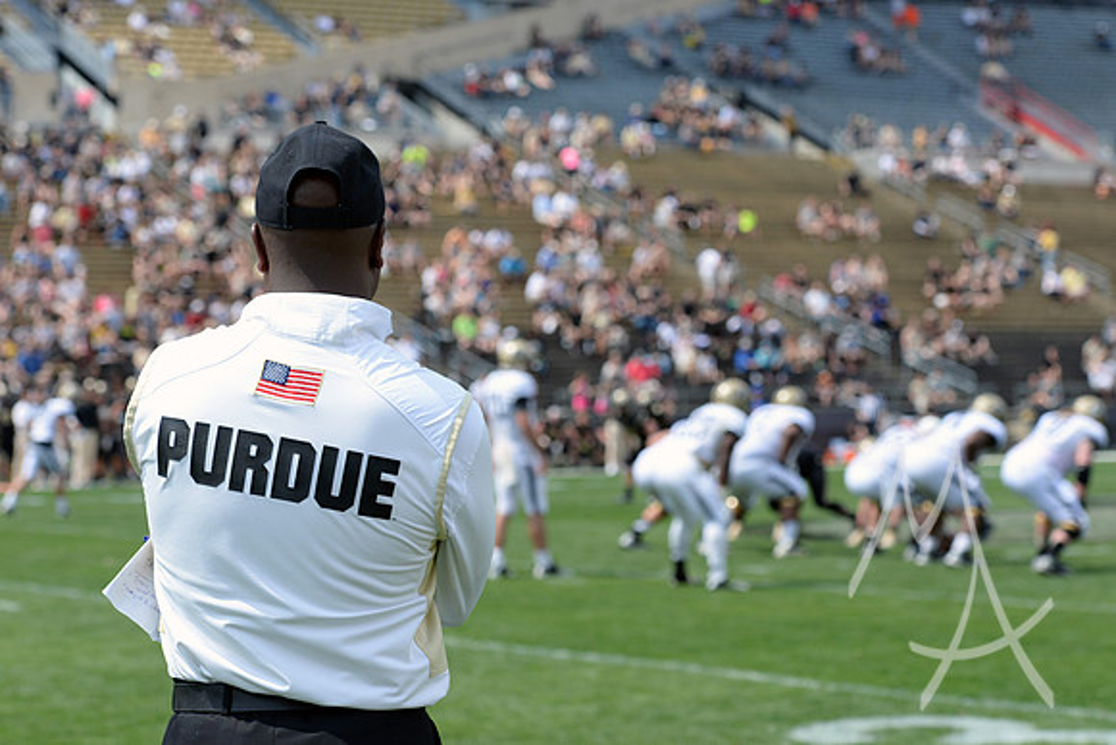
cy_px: 372
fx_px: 3101
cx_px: 558
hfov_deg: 20.4
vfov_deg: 13.7
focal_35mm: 100
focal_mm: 100
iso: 500
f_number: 7.1
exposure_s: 1/1600
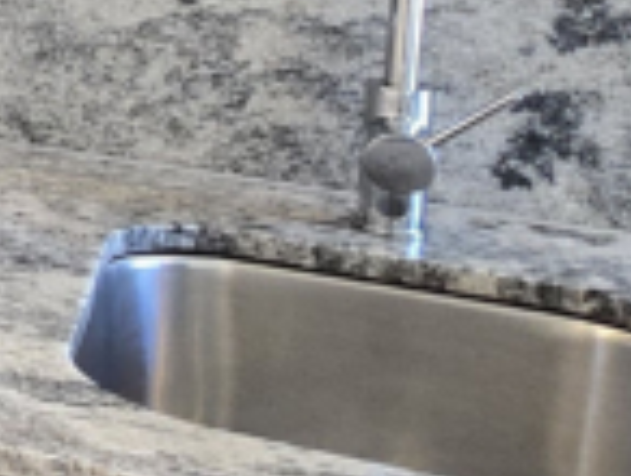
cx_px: -800
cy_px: -247
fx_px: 1662
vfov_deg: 15.0
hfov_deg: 15.0
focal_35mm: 91
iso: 250
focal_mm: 2.2
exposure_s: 1/50
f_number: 2.2
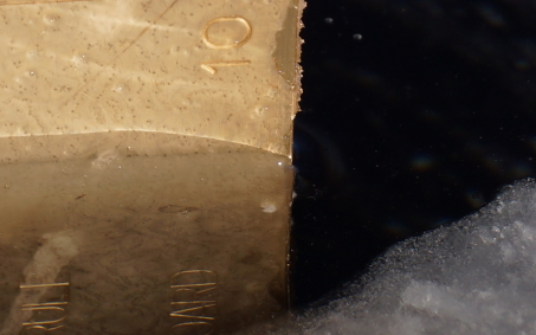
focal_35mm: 118
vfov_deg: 11.1
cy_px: 85
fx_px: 1725
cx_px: 149
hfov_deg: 17.6
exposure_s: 1/160
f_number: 6.3
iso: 100
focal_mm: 35
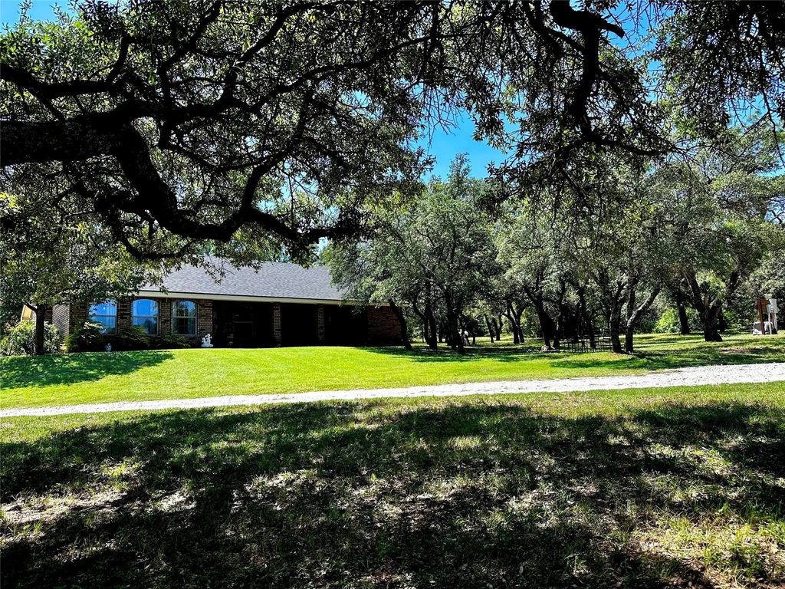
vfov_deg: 56.8
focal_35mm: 24
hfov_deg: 71.6
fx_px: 544
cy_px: 294
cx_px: 392
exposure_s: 1/1412
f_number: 1.78
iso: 80
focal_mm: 6.86
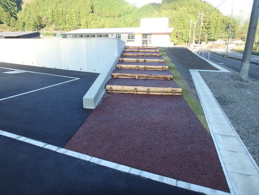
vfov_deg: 63.4
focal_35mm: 21
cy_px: 98
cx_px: 130
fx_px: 157
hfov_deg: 79.0
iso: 125
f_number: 3.5
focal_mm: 3.7
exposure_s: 1/160
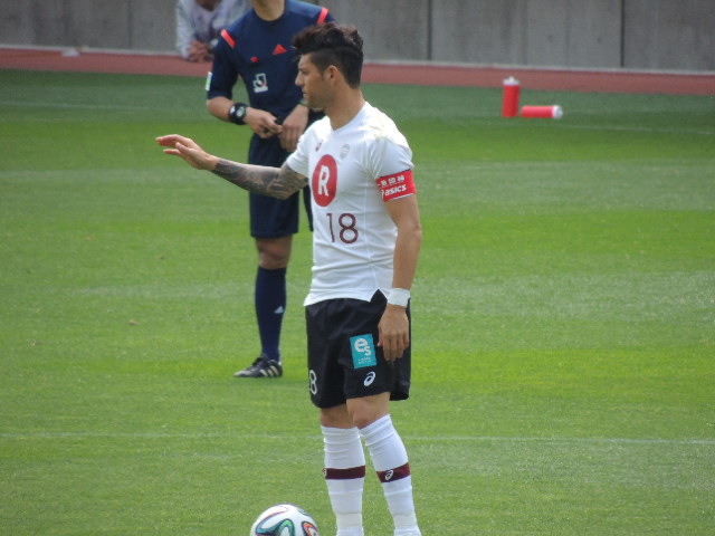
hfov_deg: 2.0
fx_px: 20655
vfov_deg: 1.5
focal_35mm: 1000
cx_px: 358
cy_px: 268
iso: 500
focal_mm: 180
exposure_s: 1/500
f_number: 5.9
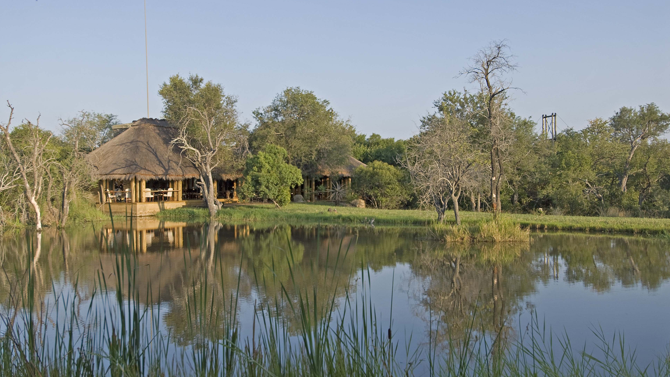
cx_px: 336
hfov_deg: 52.8
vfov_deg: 31.2
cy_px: 187
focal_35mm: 38
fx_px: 675
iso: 100
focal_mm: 24
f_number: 6.3
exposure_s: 1/160
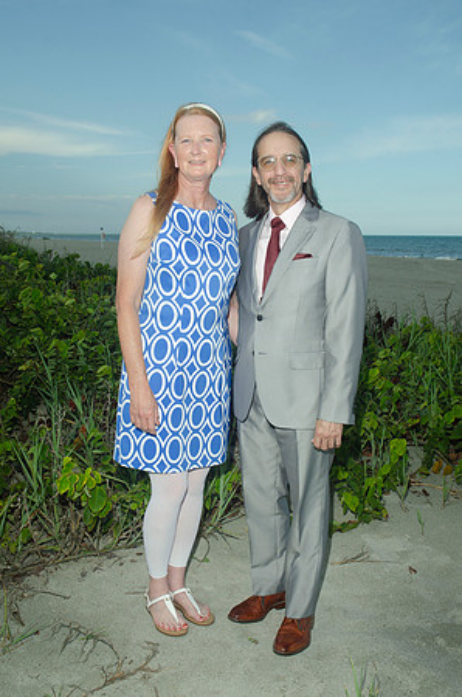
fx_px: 725
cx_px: 231
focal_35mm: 38
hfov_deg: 35.3
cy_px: 348
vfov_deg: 51.4
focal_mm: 25
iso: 100
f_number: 9
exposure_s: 1/250
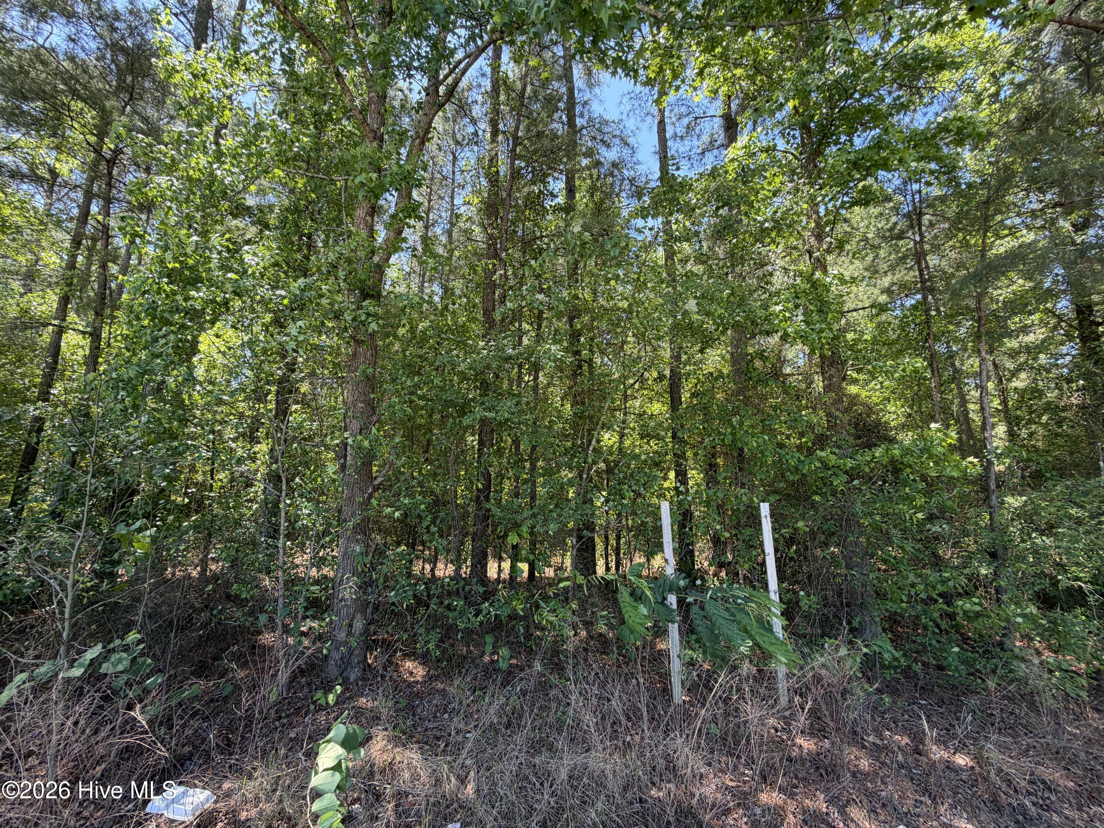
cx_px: 552
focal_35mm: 14
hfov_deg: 102.1
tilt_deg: +11.3
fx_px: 446
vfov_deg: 85.7
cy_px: 414
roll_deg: -1.0
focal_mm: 2.22
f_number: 2.2
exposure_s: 1/121
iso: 50
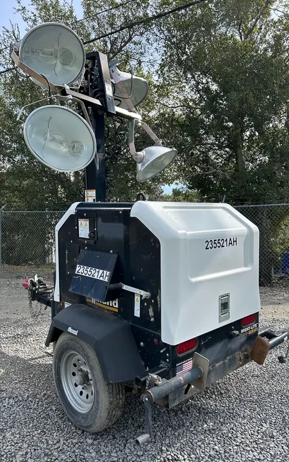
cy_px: 231
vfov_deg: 66.5
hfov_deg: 44.5
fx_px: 353
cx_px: 142
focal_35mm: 28
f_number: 1.5
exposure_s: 1/1698
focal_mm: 5.7
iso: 50
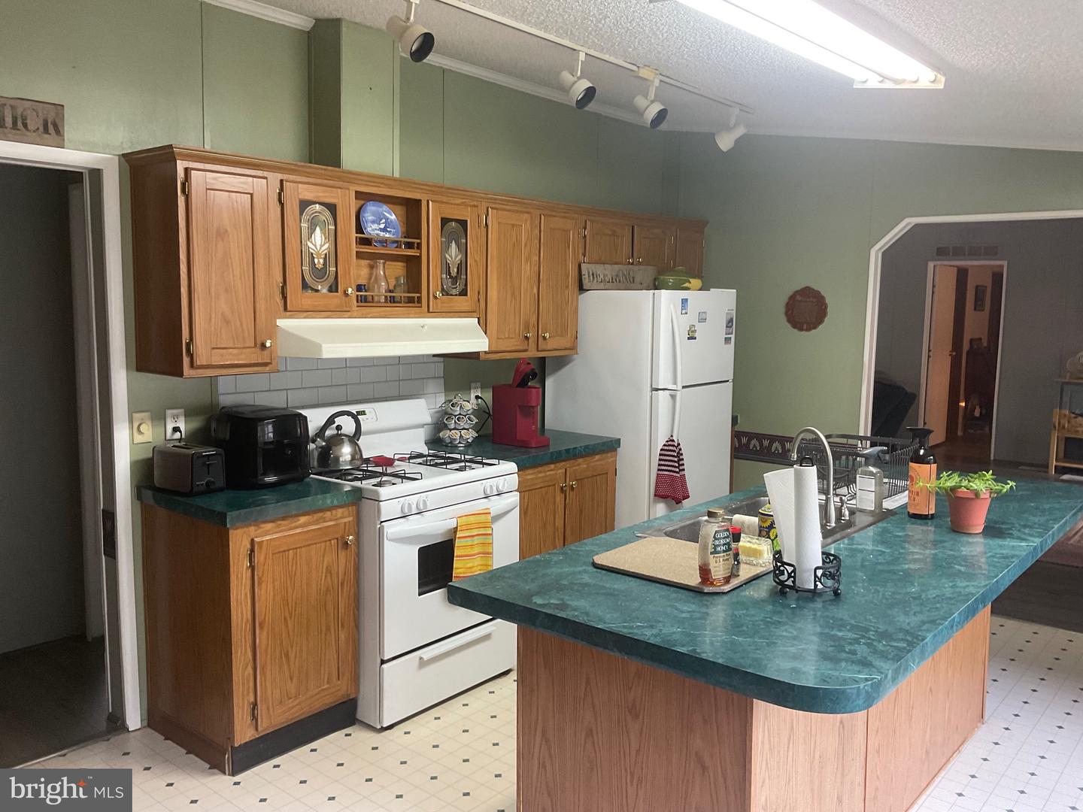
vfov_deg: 48.2
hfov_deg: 61.7
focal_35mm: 29
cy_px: 406
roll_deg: -0.6
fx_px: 907
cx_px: 542
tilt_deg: -6.1
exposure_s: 1/60
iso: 80
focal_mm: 3
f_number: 1.8
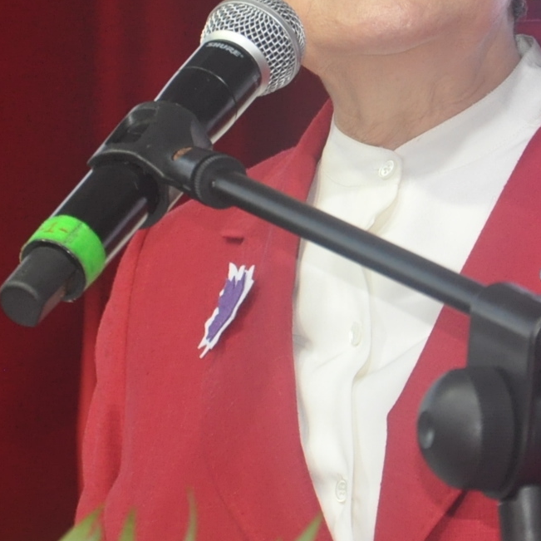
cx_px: 364
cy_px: 95
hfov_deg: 4.9
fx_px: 6302
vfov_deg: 4.9
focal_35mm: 356
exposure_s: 1/200
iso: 1000
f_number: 6.3
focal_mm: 85
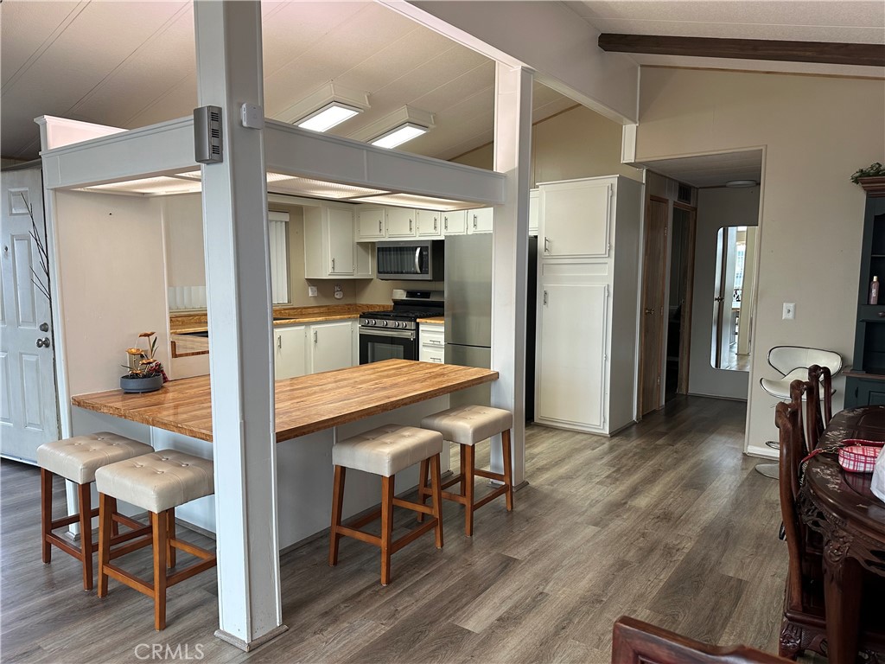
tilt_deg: -6.2
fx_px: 614
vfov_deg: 56.8
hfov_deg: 71.6
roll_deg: +0.3
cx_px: 442
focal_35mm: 24
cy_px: 332
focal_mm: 6.86
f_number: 1.78
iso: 160
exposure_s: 1/120
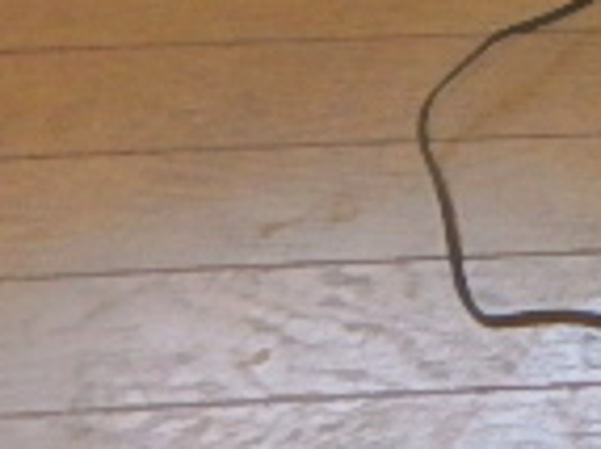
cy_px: -554
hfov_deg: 15.5
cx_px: 1282
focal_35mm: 94
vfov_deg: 12.8
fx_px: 1631
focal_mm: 3.7
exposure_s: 1/30
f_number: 3.5
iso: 320
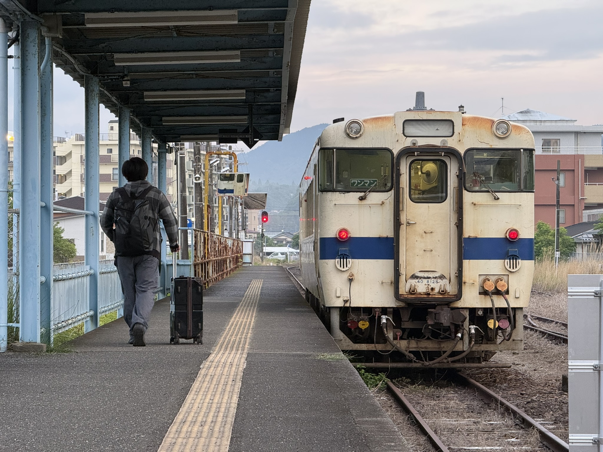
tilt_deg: +0.5
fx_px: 2090
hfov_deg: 16.4
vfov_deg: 12.3
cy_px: 226
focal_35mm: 120
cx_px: 302
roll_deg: -0.3
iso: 200
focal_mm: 15.66
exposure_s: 1/99
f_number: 2.8
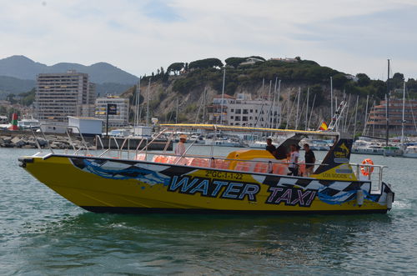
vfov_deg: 21.5
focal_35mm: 63
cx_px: 208
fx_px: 728
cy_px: 138
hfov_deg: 32.0
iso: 100
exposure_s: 1/200
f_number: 9
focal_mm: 42
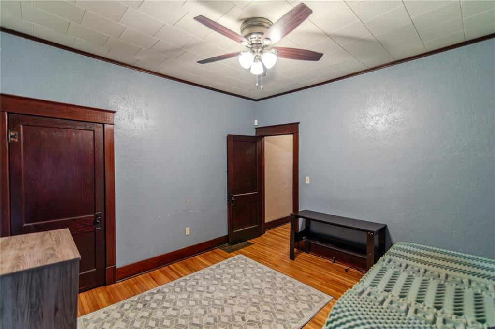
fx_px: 220
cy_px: 164
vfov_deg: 73.7
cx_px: 248
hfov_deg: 96.8
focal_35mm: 16
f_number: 2.8
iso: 1000
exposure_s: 1/200
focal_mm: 16
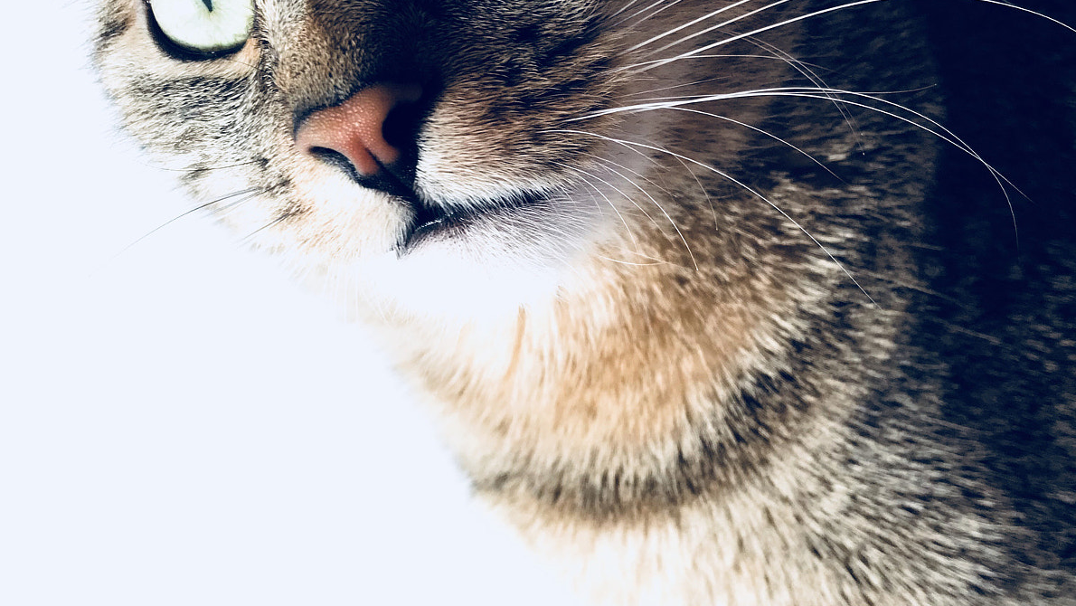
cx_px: 541
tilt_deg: -24.2
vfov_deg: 29.0
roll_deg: +31.9
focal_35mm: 41
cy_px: 302
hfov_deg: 49.4
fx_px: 1170
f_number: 1.8
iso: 40
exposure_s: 1/100
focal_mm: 3.99
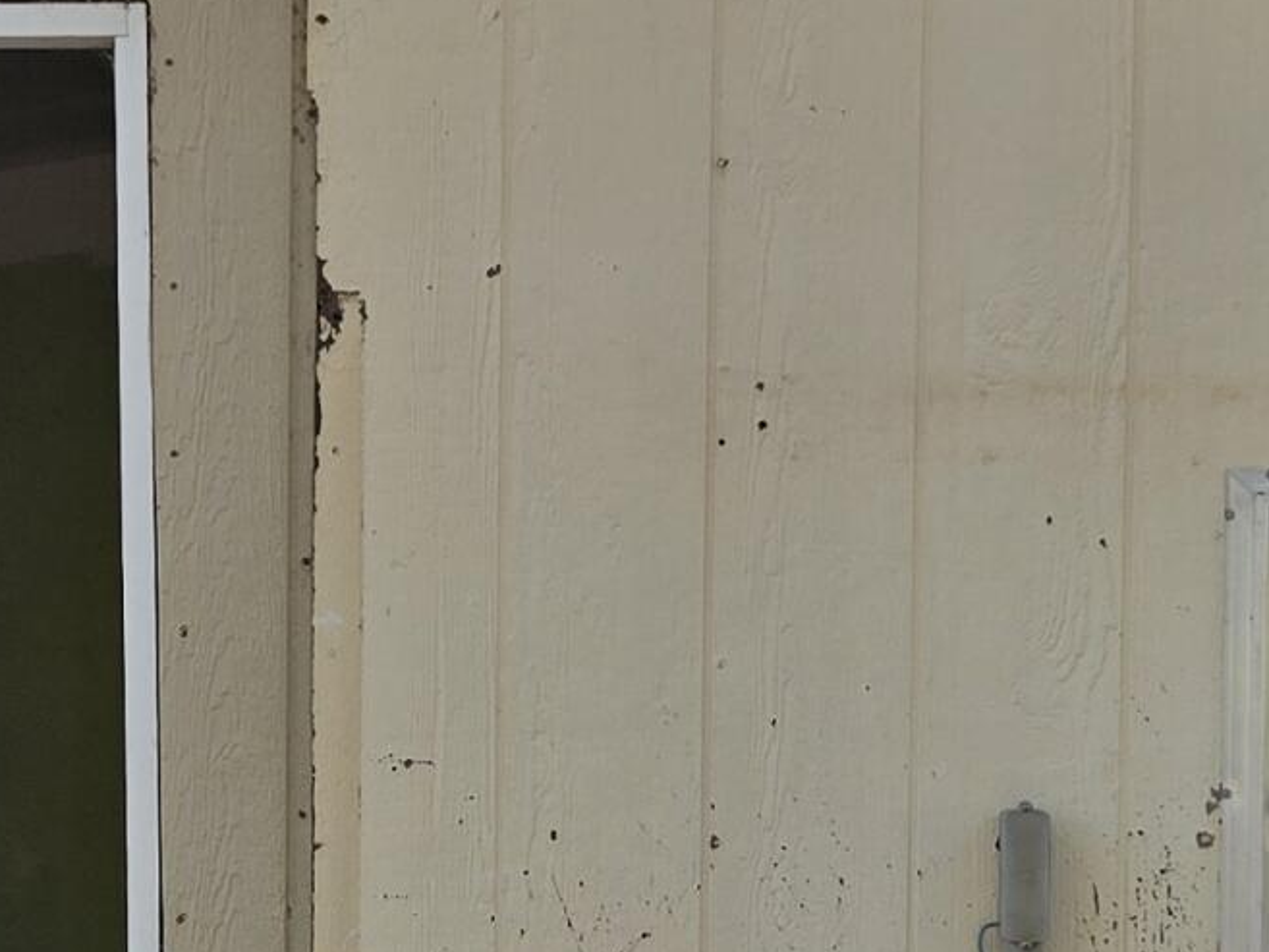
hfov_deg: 18.6
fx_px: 3850
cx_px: 338
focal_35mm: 105
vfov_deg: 13.9
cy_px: 985
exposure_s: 1/1225
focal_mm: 5.4
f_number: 1.8
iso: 25
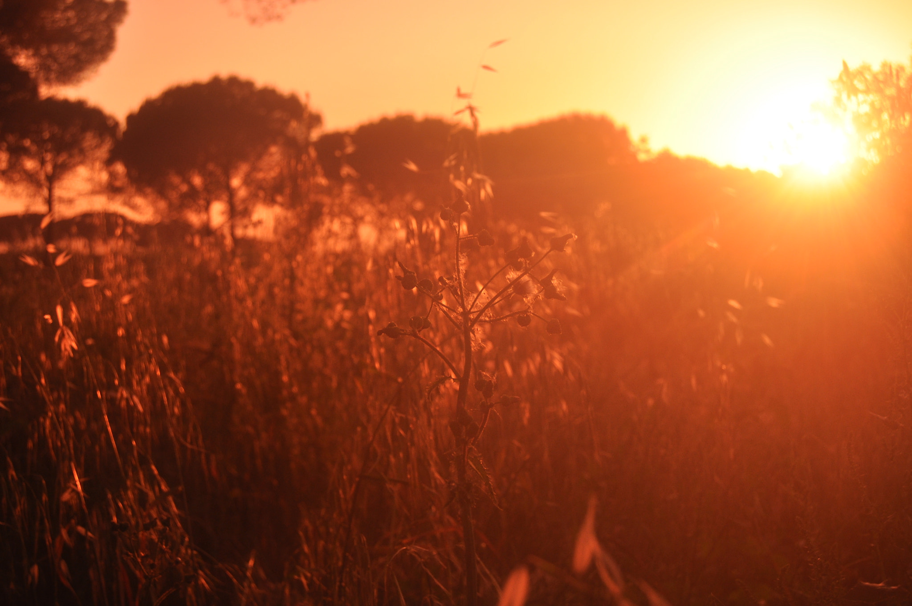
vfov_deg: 22.6
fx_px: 1518
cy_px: 303
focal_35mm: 60
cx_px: 456
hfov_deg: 33.4
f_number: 5.6
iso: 320
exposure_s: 1/125
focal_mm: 40
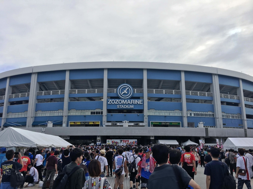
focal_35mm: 29
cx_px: 126
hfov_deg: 61.7
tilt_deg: +13.2
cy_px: 94
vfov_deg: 48.2
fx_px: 212
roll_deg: -0.6
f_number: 2.2
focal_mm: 4.15
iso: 25
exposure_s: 1/1570
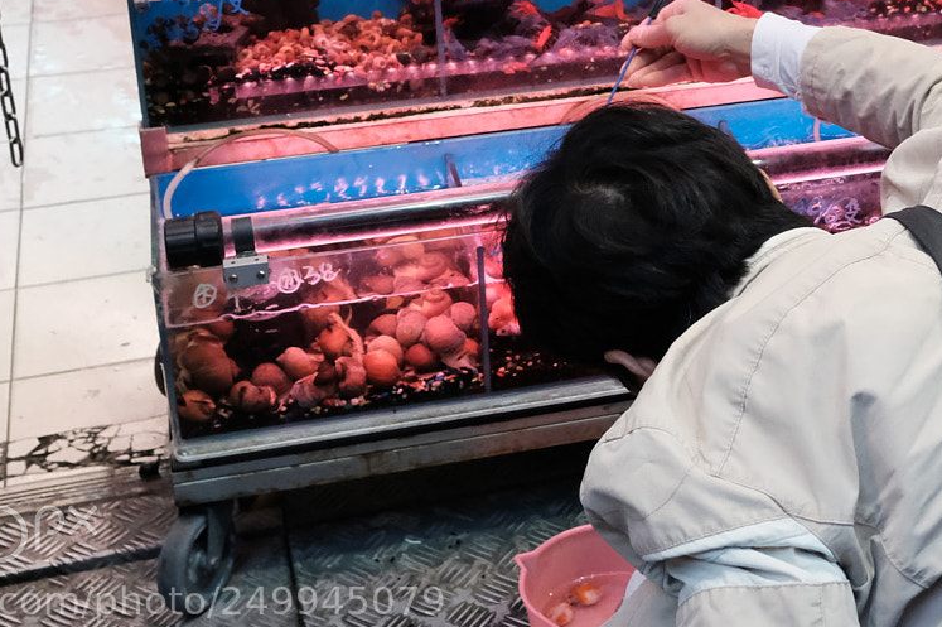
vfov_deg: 17.8
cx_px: 793
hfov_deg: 26.4
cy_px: 28
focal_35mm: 75
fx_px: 1961
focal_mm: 23
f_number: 4
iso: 4000
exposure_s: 1/500
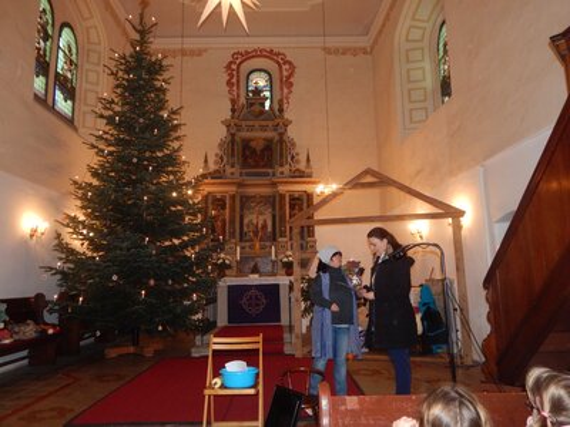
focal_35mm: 22
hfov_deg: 76.4
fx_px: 362
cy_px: 214
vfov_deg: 61.1
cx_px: 285
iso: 280
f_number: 3
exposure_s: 1/30
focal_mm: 4
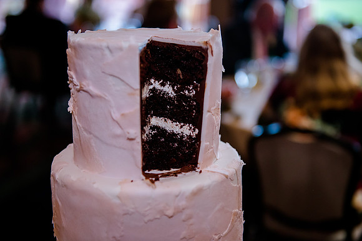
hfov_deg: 38.5
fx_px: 519
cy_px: 120
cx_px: 181
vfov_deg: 26.2
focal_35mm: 52
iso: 3200
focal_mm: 50
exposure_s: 1/400
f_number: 2.8
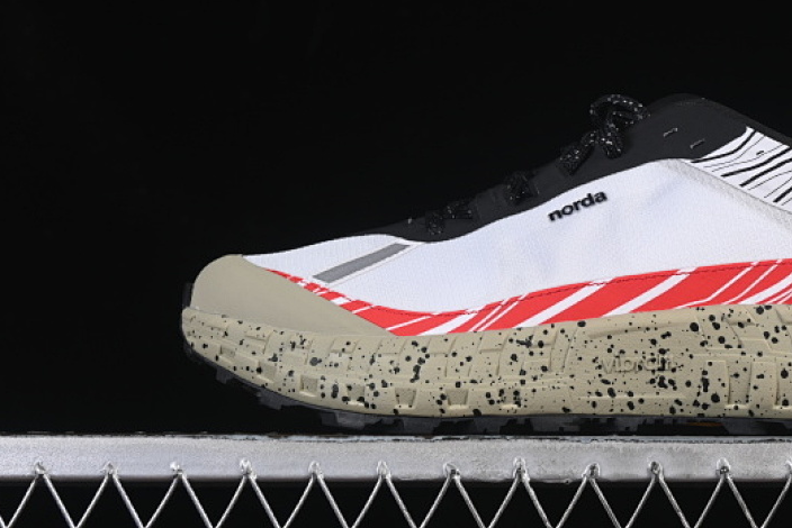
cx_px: 577
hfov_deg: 17.7
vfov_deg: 11.9
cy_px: 186
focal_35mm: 115
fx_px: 2531
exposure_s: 1/80
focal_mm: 50
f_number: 8
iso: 160
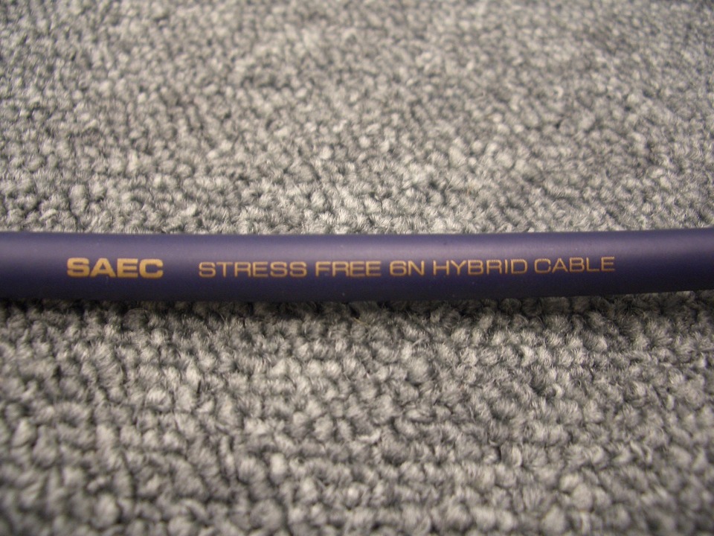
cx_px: 357
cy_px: 268
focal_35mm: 35
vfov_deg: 40.7
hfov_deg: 52.6
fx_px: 722
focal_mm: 5.8
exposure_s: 1/15
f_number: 2.6
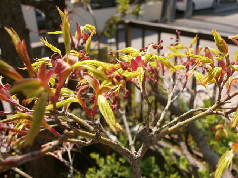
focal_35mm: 32
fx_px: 220
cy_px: 89
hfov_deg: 56.8
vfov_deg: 44.2
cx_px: 119
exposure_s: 1/640
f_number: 3.1
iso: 100
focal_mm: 5.8
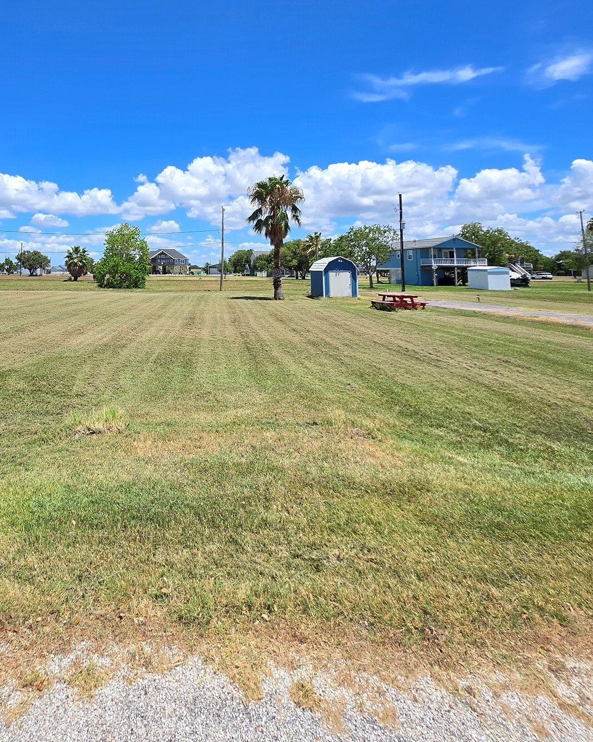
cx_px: 187
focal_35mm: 19
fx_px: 417
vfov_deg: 79.2
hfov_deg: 68.4
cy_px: 221
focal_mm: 1.7
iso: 25
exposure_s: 1/1061
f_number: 2.2
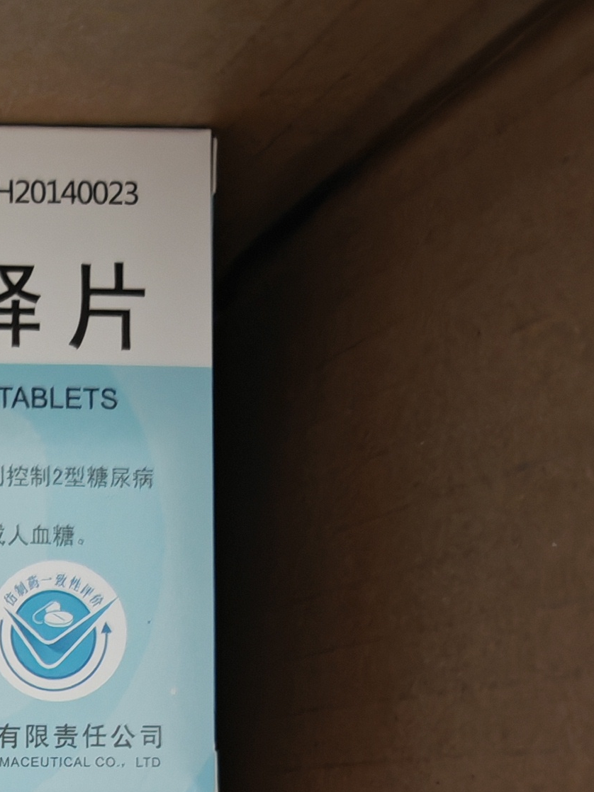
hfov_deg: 15.1
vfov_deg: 19.8
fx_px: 2013
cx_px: -393
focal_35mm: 88
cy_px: 1123
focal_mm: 6.67
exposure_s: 1/50
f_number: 1.95
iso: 640
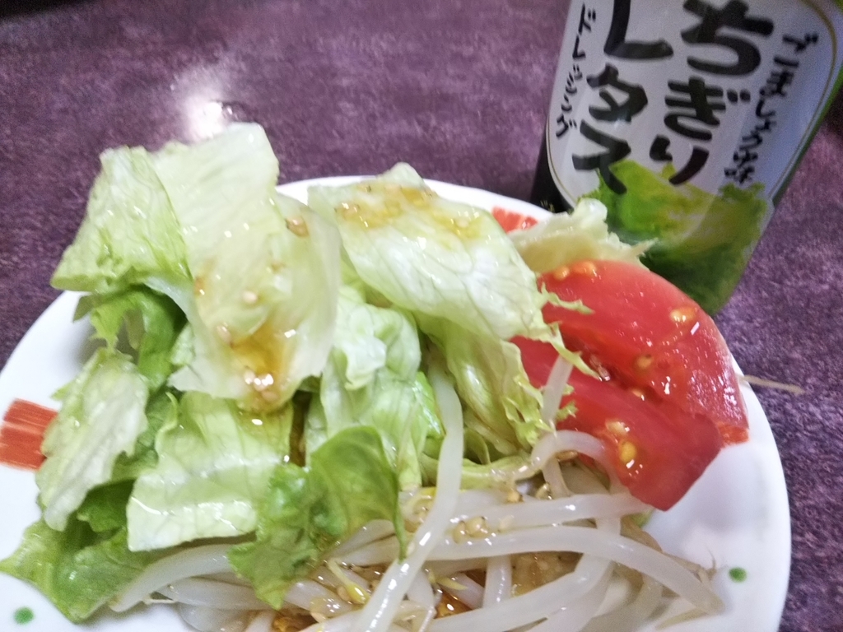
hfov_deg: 60.0
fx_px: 731
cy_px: 316
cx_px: 422
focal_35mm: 30
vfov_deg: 46.8
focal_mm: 4
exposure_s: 1/30
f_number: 2.2
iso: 160
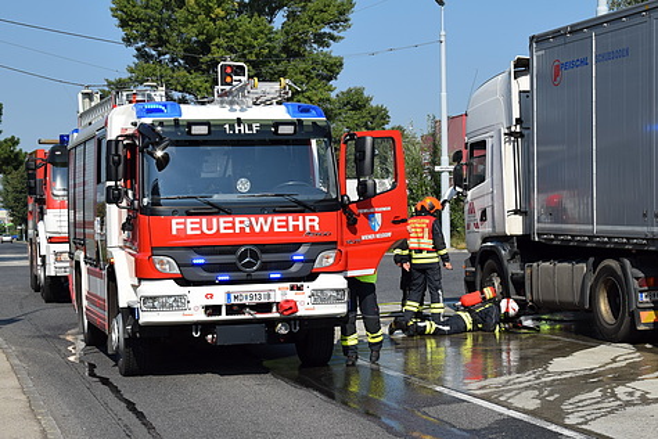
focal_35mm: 60
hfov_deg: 33.4
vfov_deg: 22.6
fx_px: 1097
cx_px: 329
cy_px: 220
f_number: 10
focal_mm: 40
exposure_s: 1/400
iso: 200
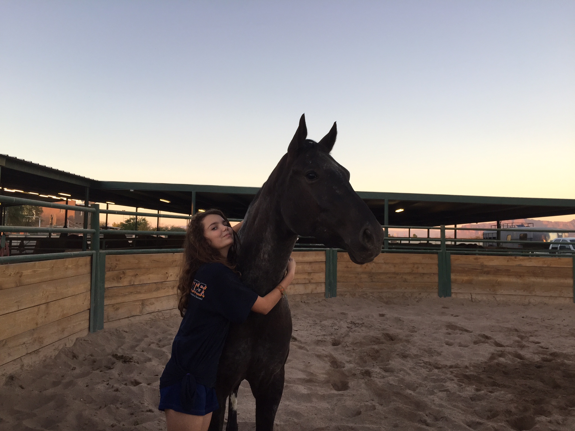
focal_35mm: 29
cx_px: 288
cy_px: 216
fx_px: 482
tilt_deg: +2.8
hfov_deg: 61.7
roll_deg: -1.2
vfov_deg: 48.2
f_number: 2.2
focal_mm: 4.15
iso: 40
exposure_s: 1/120
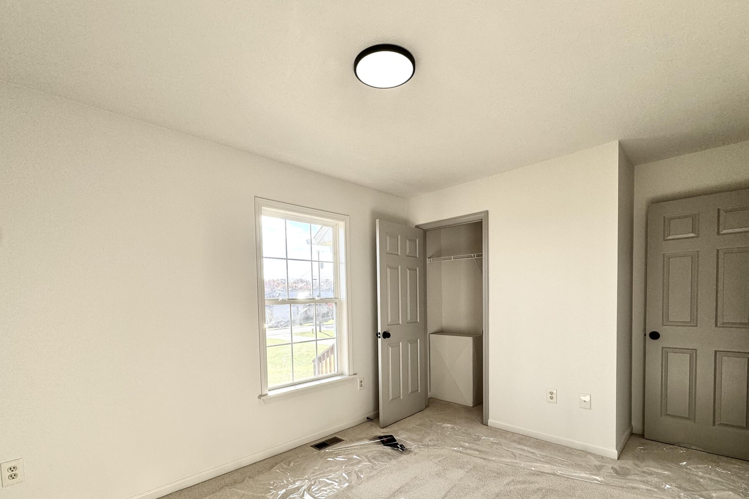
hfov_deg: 93.3
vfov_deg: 69.2
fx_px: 354
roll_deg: +1.4
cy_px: 314
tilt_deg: -2.8
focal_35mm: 17
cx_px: 379
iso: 40
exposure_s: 1/306
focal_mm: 2.22
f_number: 2.2
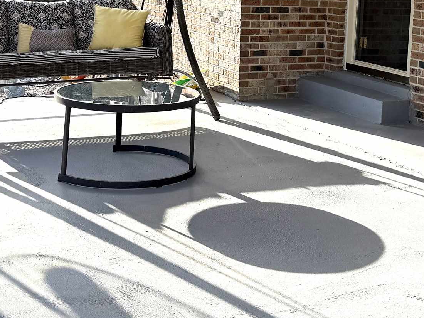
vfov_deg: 21.3
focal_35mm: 67
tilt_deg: -4.2
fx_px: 821
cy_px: 13
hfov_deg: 28.9
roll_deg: -2.4
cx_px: 249
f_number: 1.78
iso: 80
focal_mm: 6.76
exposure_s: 1/1437
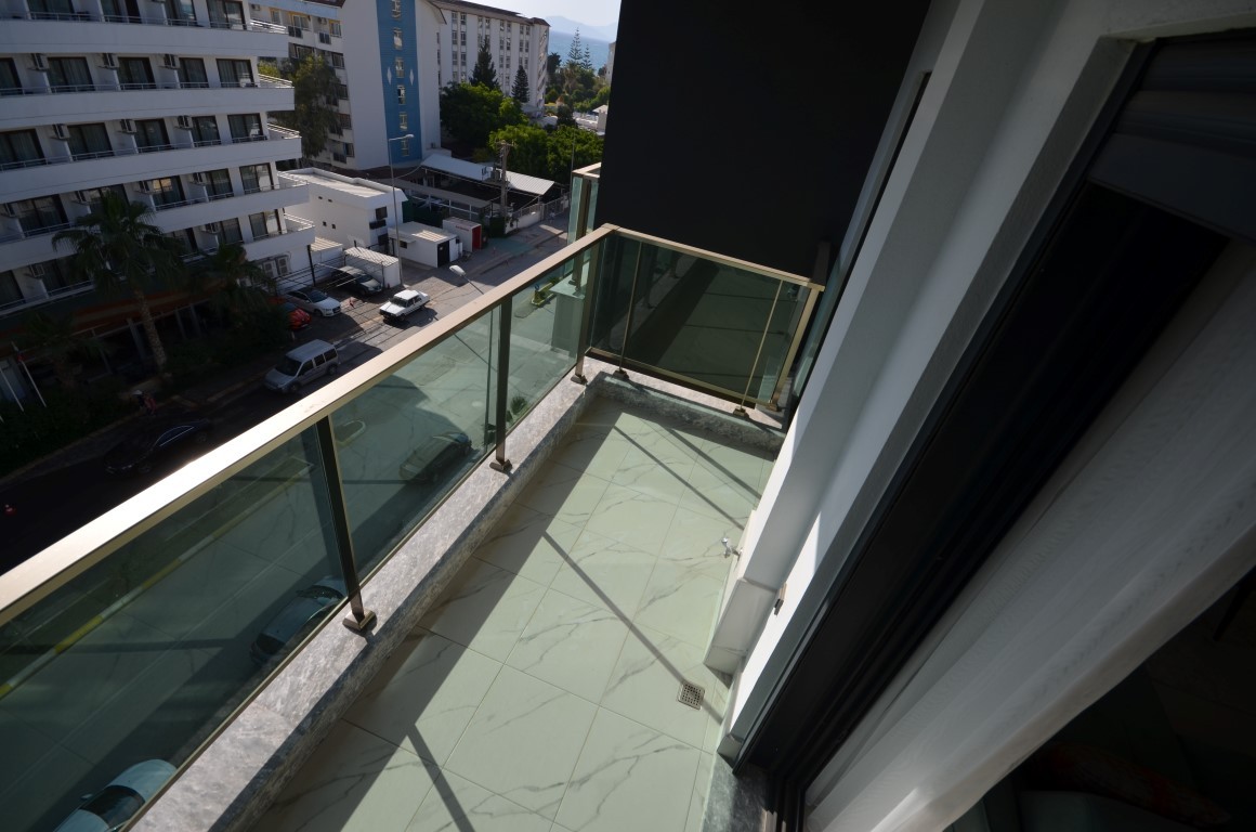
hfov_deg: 100.5
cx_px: 628
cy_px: 416
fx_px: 522
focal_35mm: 15
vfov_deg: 77.1
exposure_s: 1/320
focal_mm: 10
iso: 100
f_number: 9
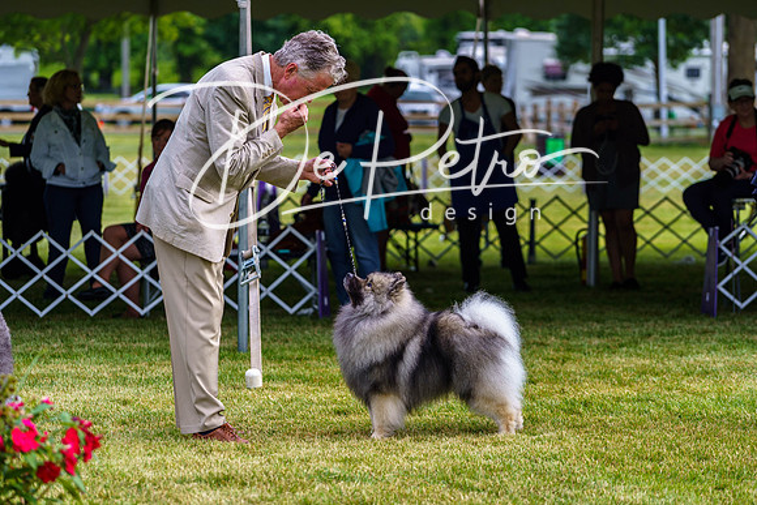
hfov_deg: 14.4
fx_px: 2987
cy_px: 252
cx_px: 378
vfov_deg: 9.7
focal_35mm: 142
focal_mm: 142
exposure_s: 1/500
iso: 250
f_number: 4
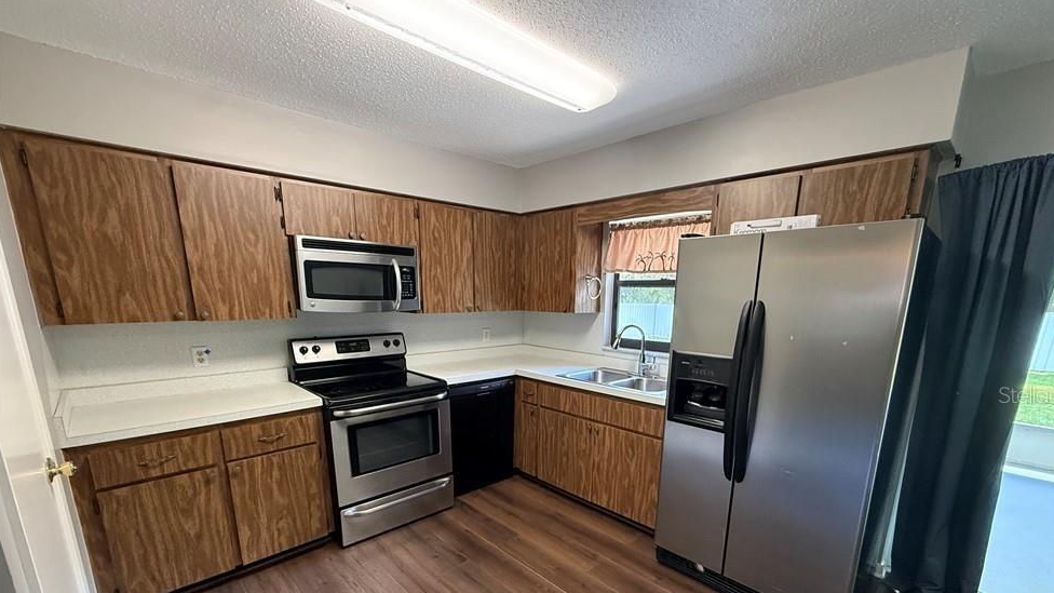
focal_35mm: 16
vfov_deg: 65.4
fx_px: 447
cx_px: 548
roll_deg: -0.3
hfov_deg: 99.3
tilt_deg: -13.4
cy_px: 394
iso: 500
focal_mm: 2.22
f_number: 2.2
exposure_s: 1/60
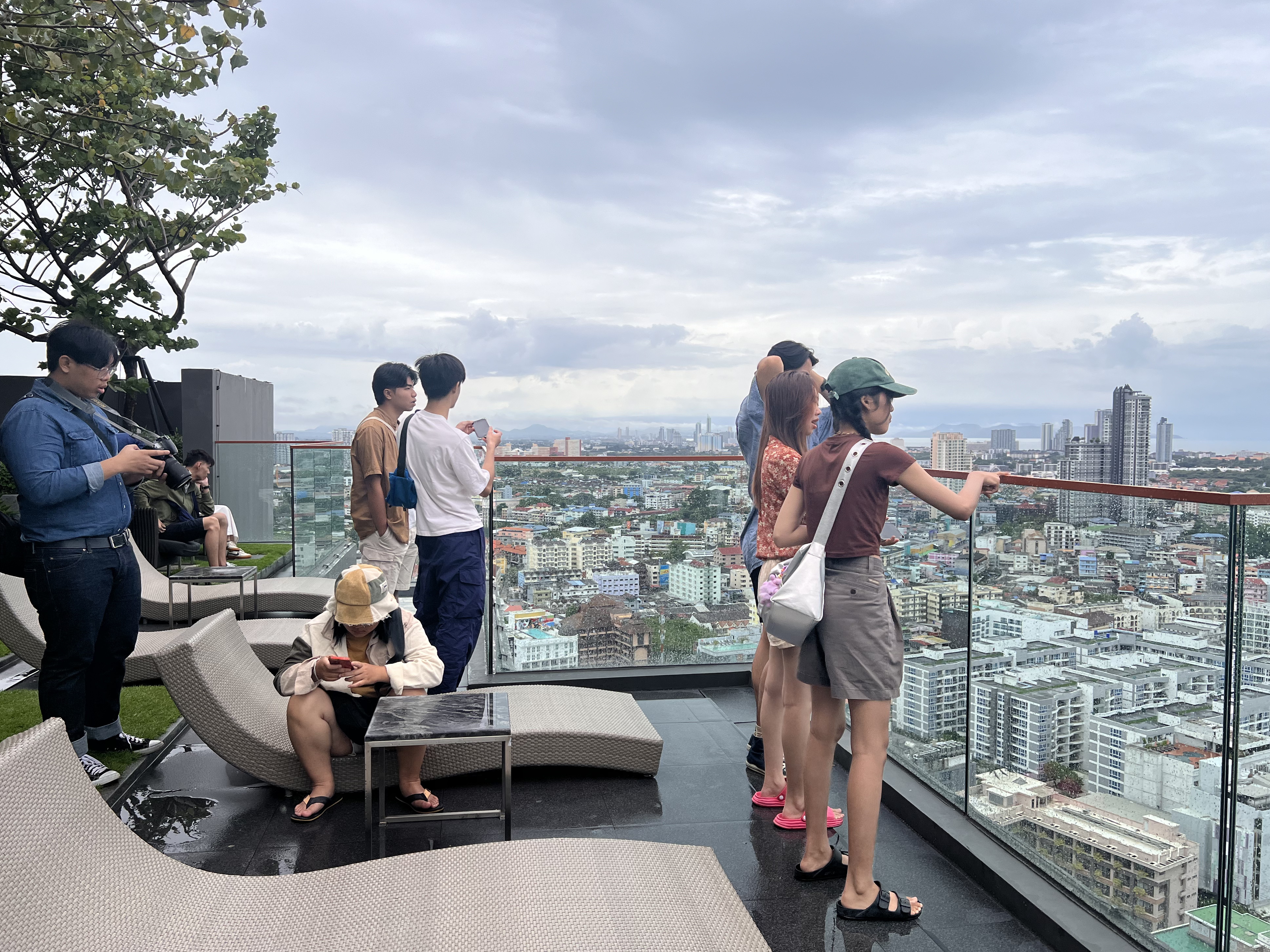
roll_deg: +0.1
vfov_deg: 51.4
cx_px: 623
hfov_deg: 65.3
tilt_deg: -2.9
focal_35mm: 27
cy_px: 476
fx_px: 991
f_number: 1.5
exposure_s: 1/4115
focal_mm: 5.7
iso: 50
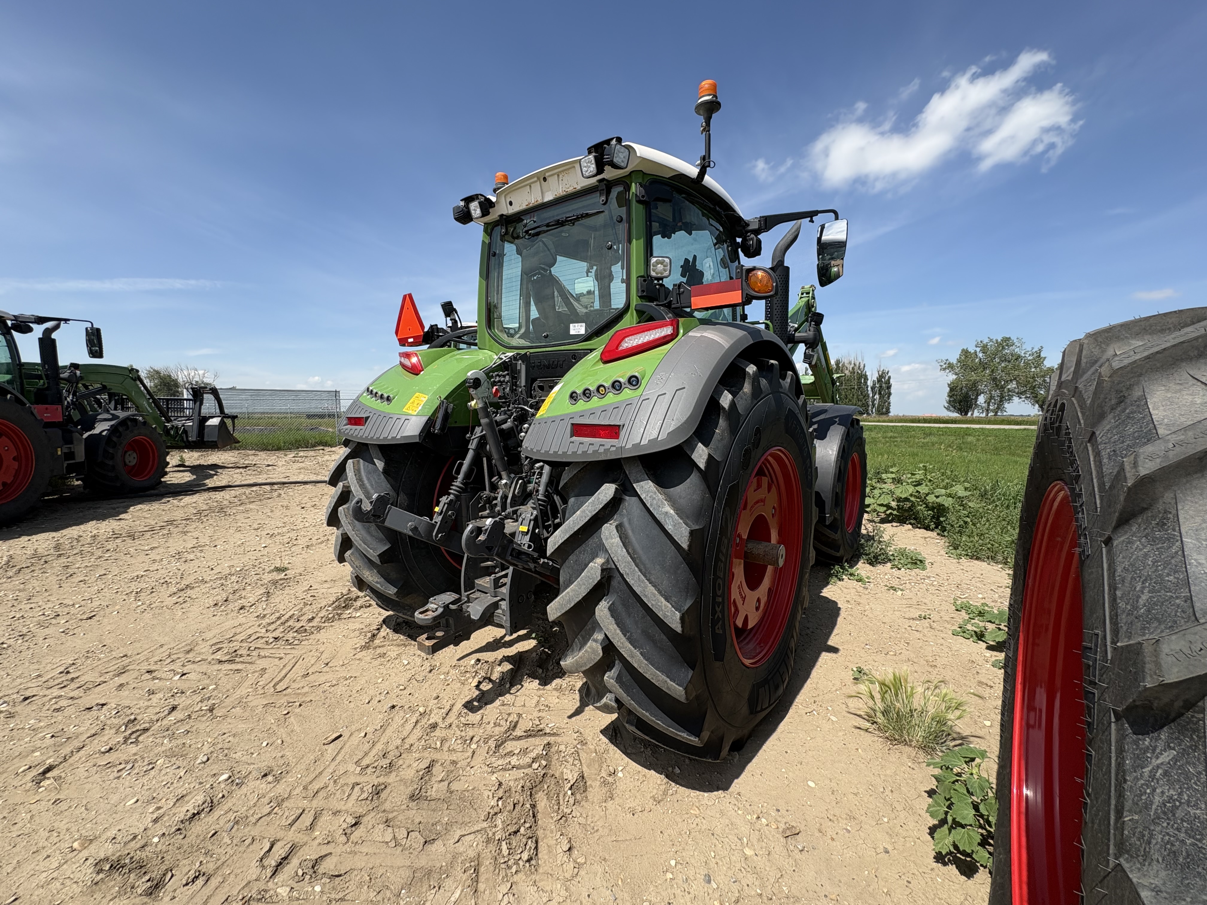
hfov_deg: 102.1
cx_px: 604
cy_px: 452
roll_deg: +0.0
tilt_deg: -4.0
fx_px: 488
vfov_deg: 85.7
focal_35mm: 14
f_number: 2.2
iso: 50
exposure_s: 1/1063
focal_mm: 2.22
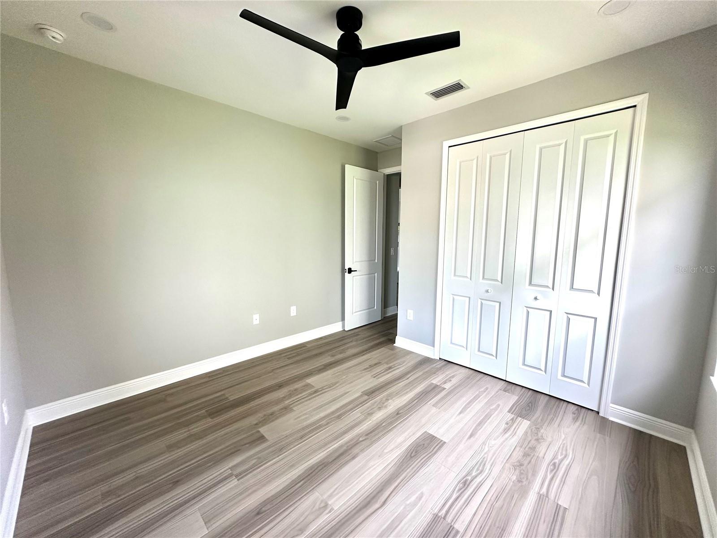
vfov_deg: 85.7
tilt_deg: -6.8
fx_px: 290
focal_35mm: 14
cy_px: 269
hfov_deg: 102.1
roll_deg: -0.4
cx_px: 358
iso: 160
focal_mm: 2.22
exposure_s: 1/99
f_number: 2.2
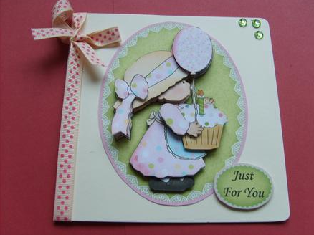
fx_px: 326
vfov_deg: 39.6
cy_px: 115
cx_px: 161
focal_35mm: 36
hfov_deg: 51.4
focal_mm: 5.8
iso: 50
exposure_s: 1/30
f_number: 2.8
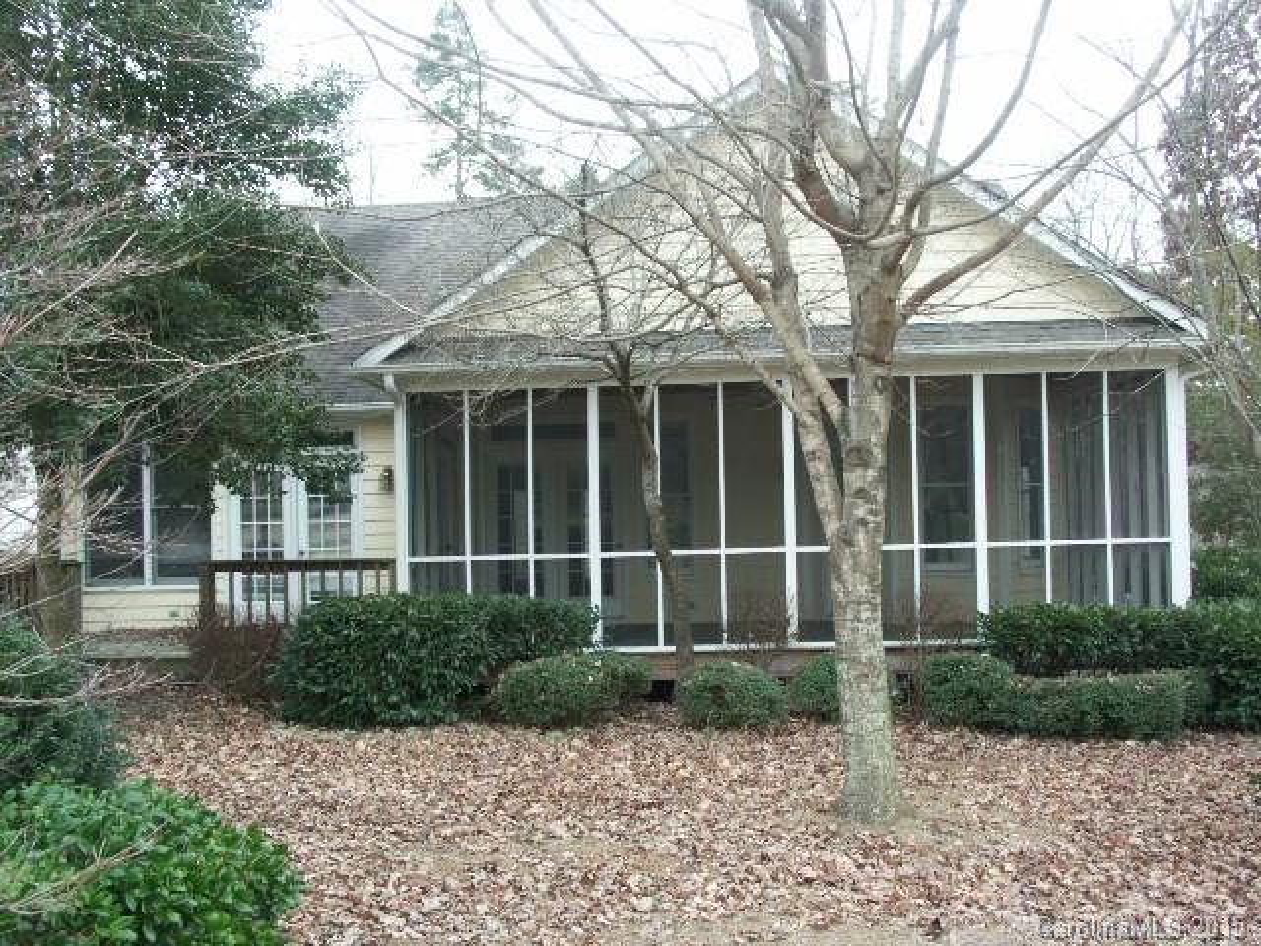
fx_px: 1239
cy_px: 473
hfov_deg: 54.0
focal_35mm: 34
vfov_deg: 41.8
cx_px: 630
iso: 100
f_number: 2.8
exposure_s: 1/25
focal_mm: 8.87
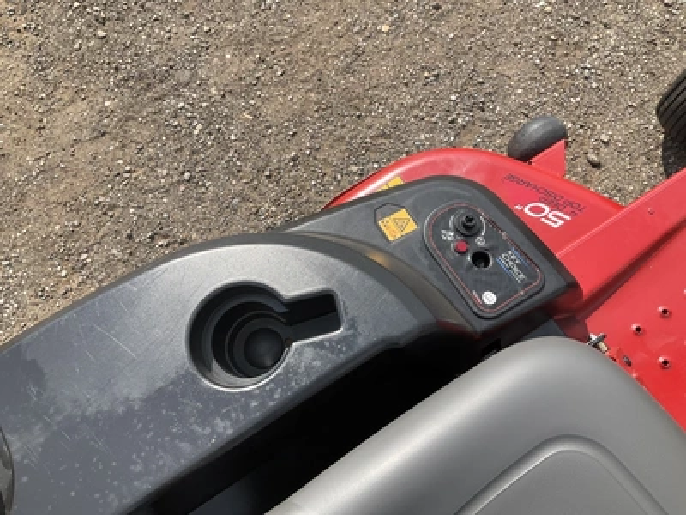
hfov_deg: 61.7
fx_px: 575
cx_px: 343
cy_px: 258
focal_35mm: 29
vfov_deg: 48.2
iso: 25
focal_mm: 3
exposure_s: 1/1250
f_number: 1.8
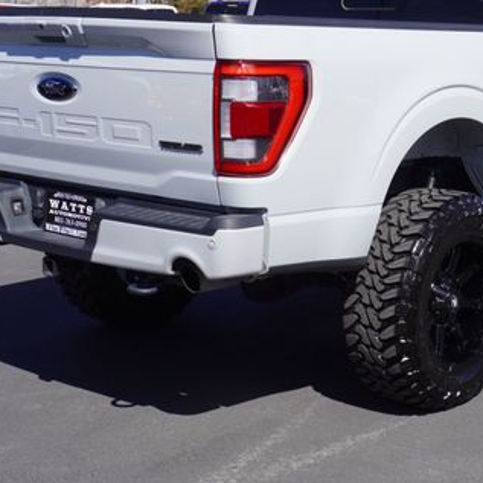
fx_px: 1058
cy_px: 178
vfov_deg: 25.6
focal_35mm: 67
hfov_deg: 25.4
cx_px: 358
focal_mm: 26
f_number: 11
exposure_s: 1/160
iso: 100
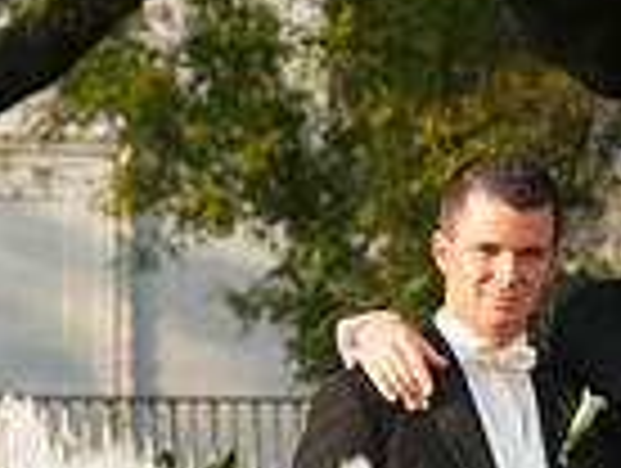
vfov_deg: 1.8
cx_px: 720
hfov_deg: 2.5
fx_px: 14503
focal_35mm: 807
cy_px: 652
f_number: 8
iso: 320
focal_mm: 200
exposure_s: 1/100
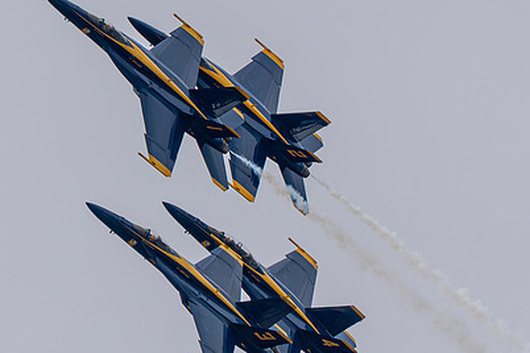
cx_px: 139
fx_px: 12645
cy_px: 118
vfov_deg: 1.6
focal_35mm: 859
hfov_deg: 2.4
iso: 250
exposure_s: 1/2500
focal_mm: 270
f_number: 9
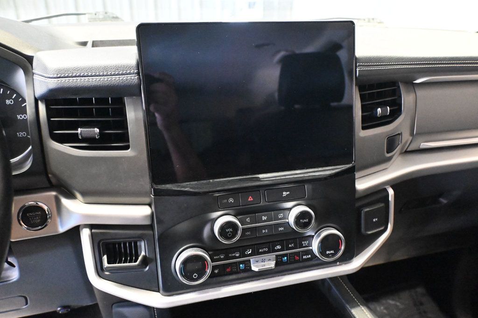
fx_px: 388
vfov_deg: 44.6
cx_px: 239
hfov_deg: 63.2
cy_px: 159
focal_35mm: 29
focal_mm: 19.5
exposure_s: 1/30
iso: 12800
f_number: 3.8
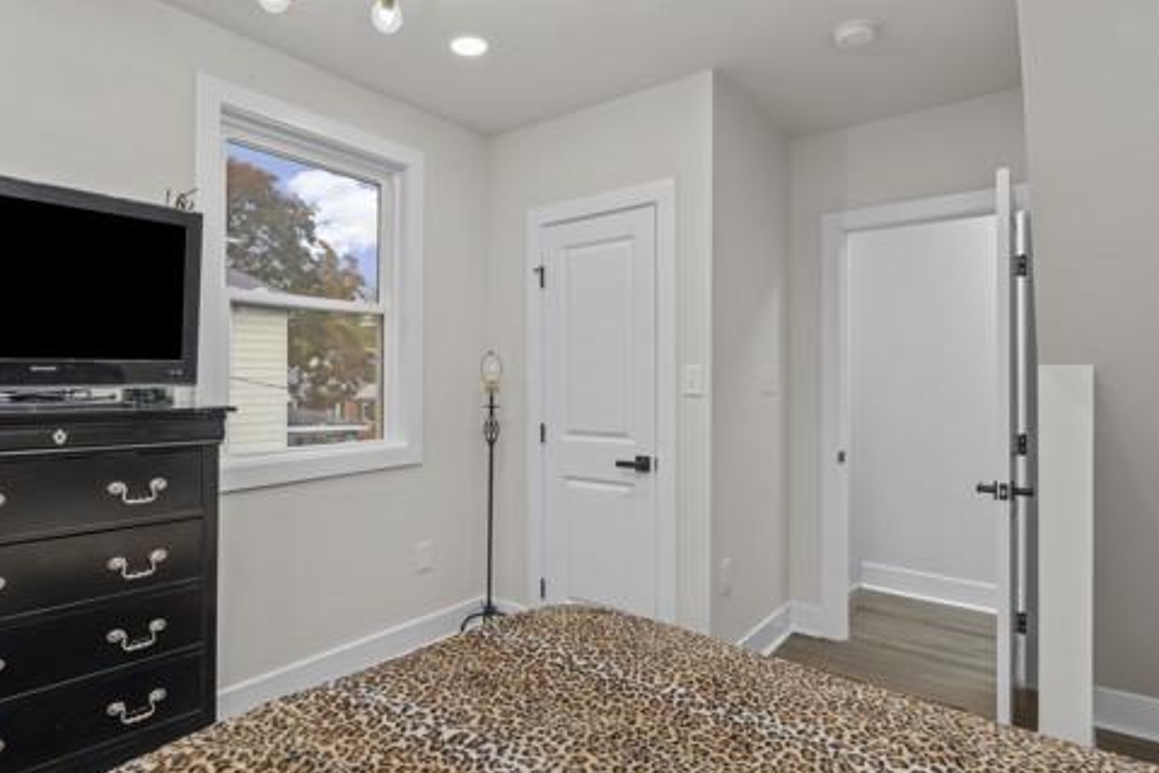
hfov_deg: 83.6
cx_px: 509
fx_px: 644
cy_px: 423
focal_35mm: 20
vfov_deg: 61.8
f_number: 7.1
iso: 1250
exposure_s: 1/15
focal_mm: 16
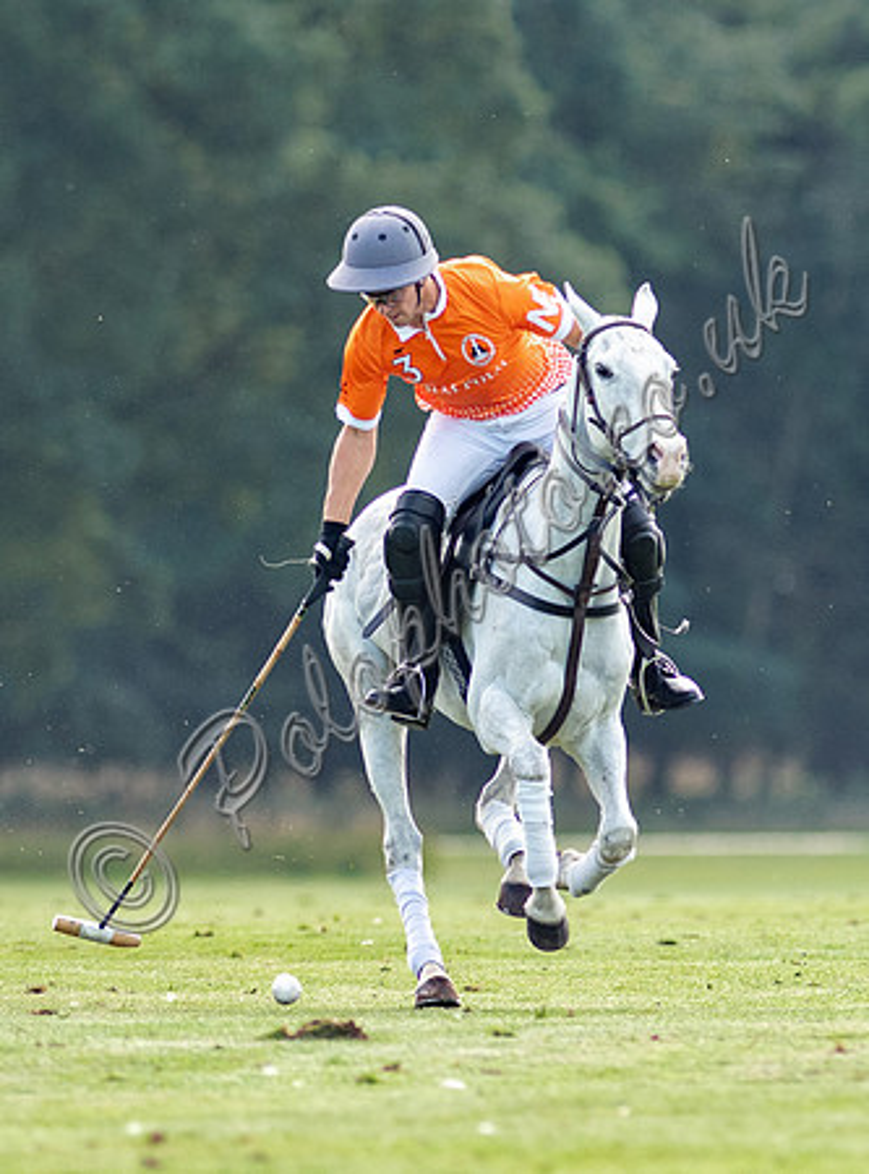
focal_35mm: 1101
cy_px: 460
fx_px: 37187
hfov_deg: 1.3
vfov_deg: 1.8
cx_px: 555
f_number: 3.2
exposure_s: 1/1000
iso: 500
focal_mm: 300
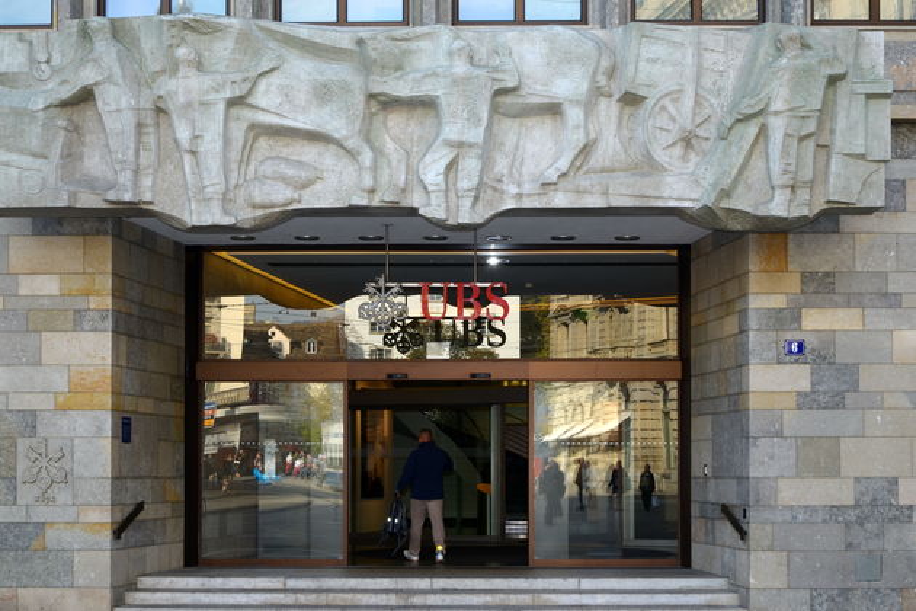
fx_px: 1603
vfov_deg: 21.6
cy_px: 306
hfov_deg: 31.9
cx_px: 458
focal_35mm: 63
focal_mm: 42
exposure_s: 1/60
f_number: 8
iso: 110
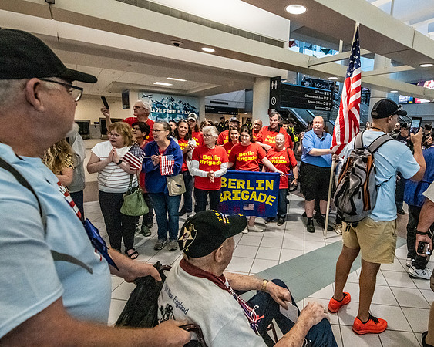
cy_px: 164
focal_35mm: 18
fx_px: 237
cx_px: 278
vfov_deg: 72.4
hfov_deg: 83.0
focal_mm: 15
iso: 20000
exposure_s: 1/640
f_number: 6.3
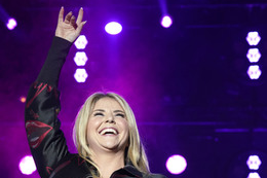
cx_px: 108
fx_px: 926
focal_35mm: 125
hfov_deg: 16.4
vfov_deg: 10.9
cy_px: 134
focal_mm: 72
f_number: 4.5
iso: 2000
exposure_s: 1/200
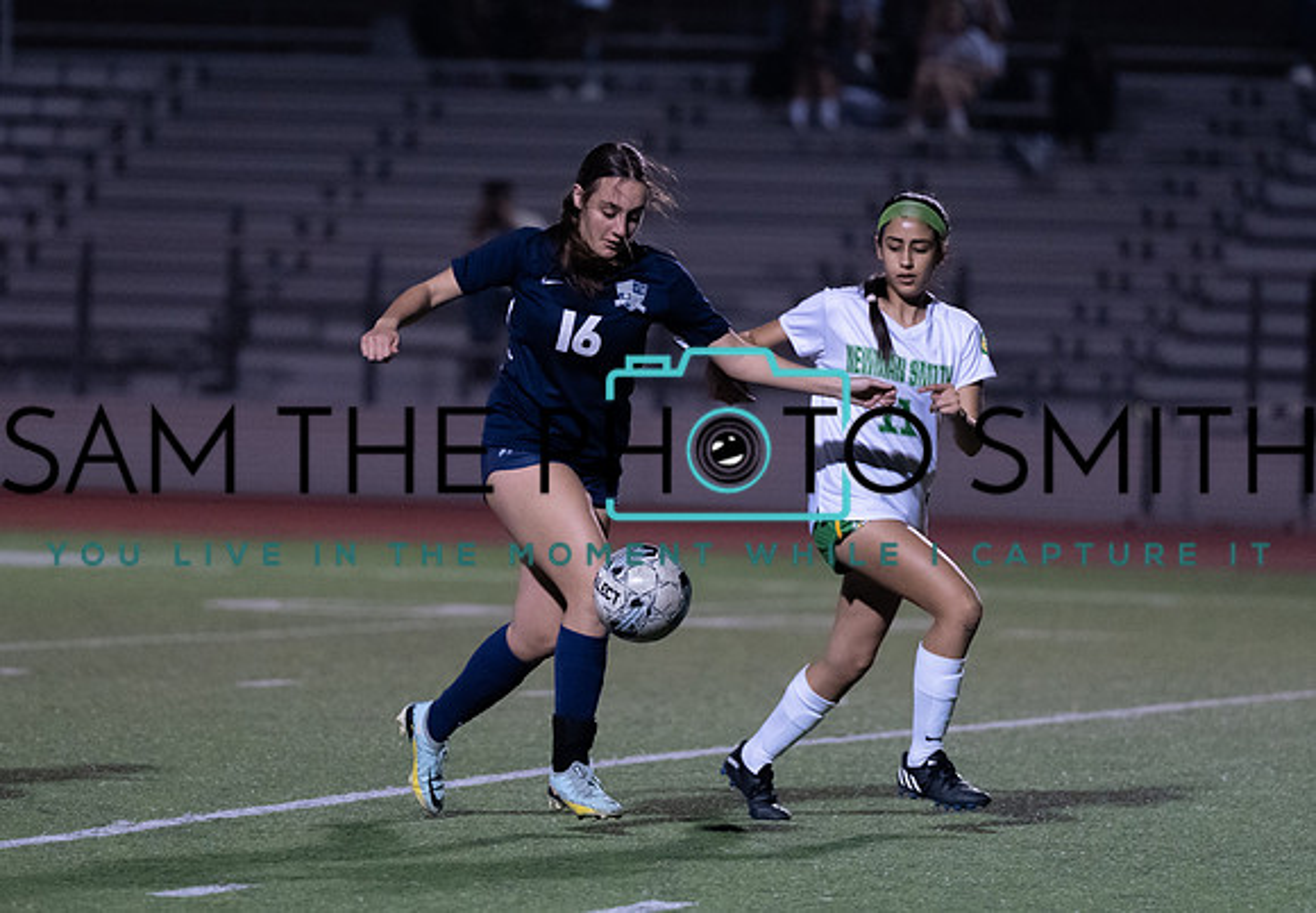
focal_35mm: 320
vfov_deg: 4.4
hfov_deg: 6.4
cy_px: 424
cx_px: 561
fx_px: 11830
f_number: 2.8
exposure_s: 1/1000
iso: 4000
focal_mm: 200
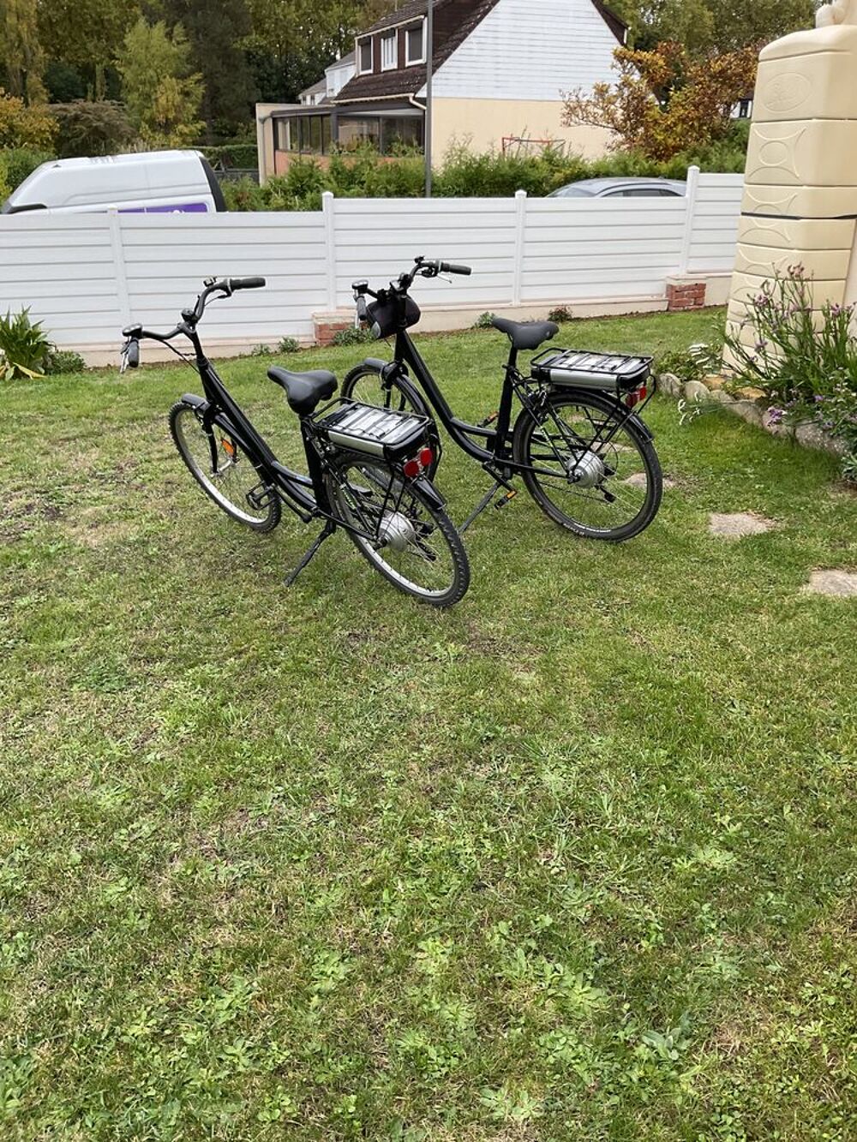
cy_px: 571
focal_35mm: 29
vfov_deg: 61.7
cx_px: 428
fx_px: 957
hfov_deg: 48.2
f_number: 1.8
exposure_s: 1/120
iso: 32
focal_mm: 3
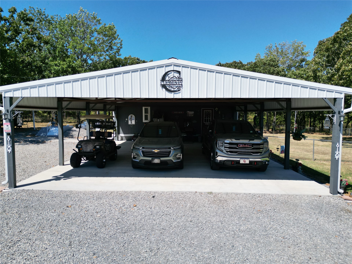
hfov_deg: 71.6
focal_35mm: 24
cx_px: 176
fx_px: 244
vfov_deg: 56.8
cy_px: 132
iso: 150
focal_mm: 6.72
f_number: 1.7
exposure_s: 1/4000
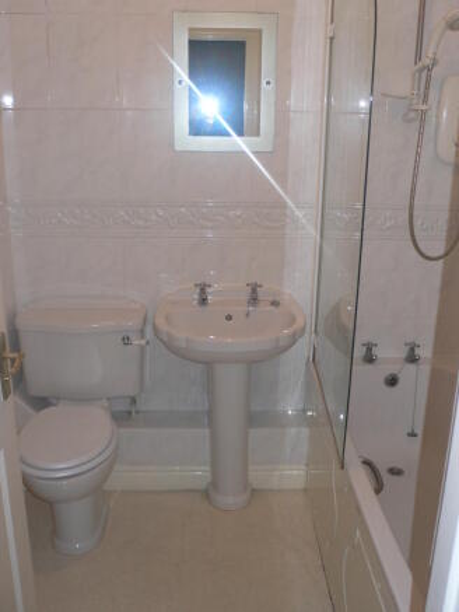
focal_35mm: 34
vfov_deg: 53.9
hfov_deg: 41.8
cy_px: 306
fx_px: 601
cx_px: 230
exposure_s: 1/30
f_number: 2.8
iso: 100
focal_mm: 6.3
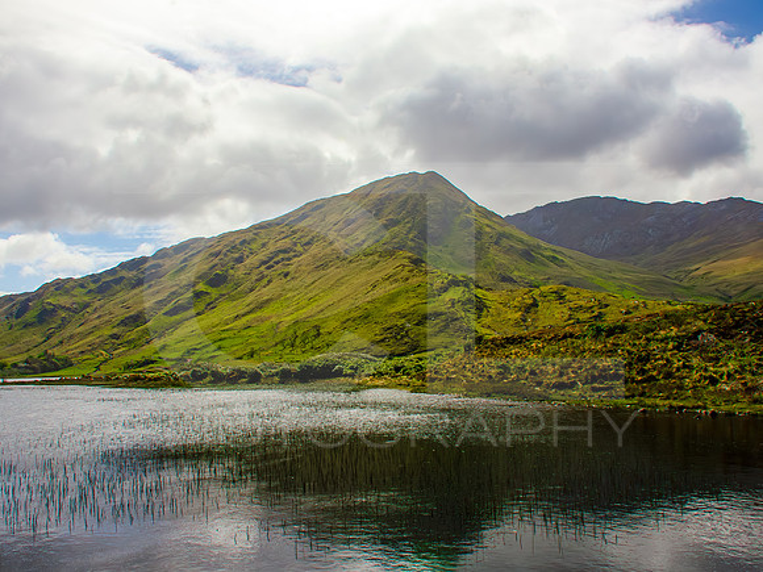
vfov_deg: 45.3
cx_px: 375
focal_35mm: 31
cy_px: 286
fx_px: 685
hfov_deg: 58.2
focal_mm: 18
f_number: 16
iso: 400
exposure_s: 1/250
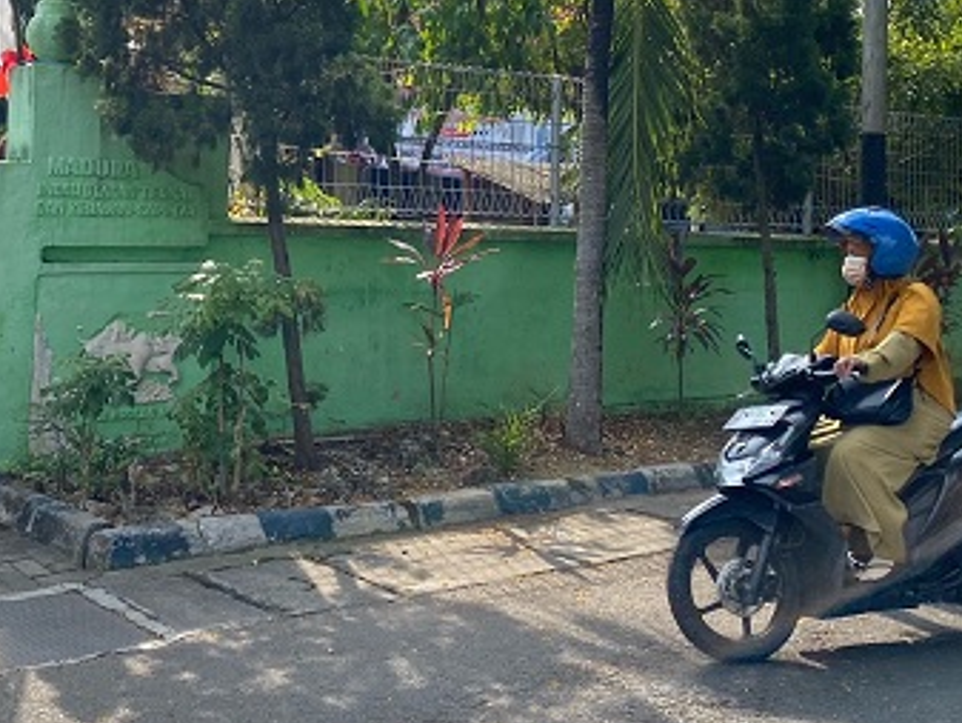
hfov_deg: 35.3
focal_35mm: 54
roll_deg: -1.6
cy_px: 147
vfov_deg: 26.6
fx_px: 1501
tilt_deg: +3.1
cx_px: 343
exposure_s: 1/1898
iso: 32
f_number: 1.8
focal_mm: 4.25
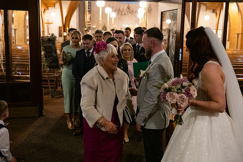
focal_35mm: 48
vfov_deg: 28.1
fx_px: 324
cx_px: 122
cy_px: 81
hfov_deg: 41.1
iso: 2500
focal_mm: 48
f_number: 3.5
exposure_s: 1/160
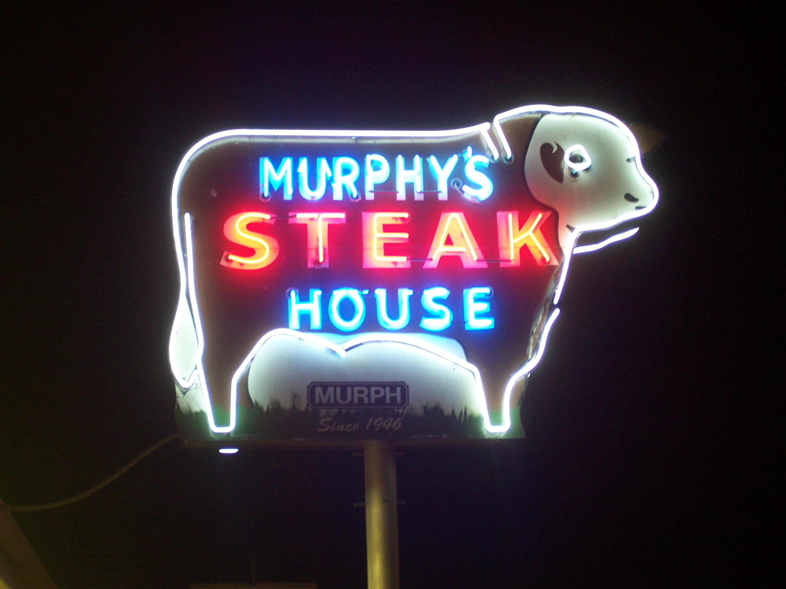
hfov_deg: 23.8
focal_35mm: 82
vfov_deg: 18.0
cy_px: 294
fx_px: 1862
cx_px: 393
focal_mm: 13.5
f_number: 4.1
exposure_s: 1/8
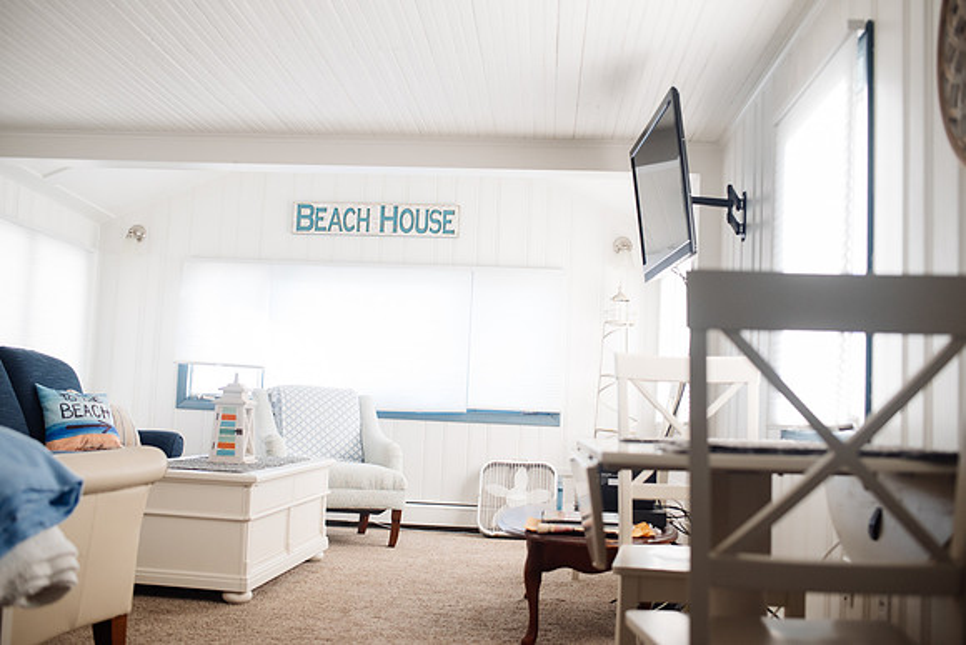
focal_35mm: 35
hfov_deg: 54.4
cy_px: 322
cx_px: 483
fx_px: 939
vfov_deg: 37.9
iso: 1000
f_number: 2.8
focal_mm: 35
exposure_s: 1/500
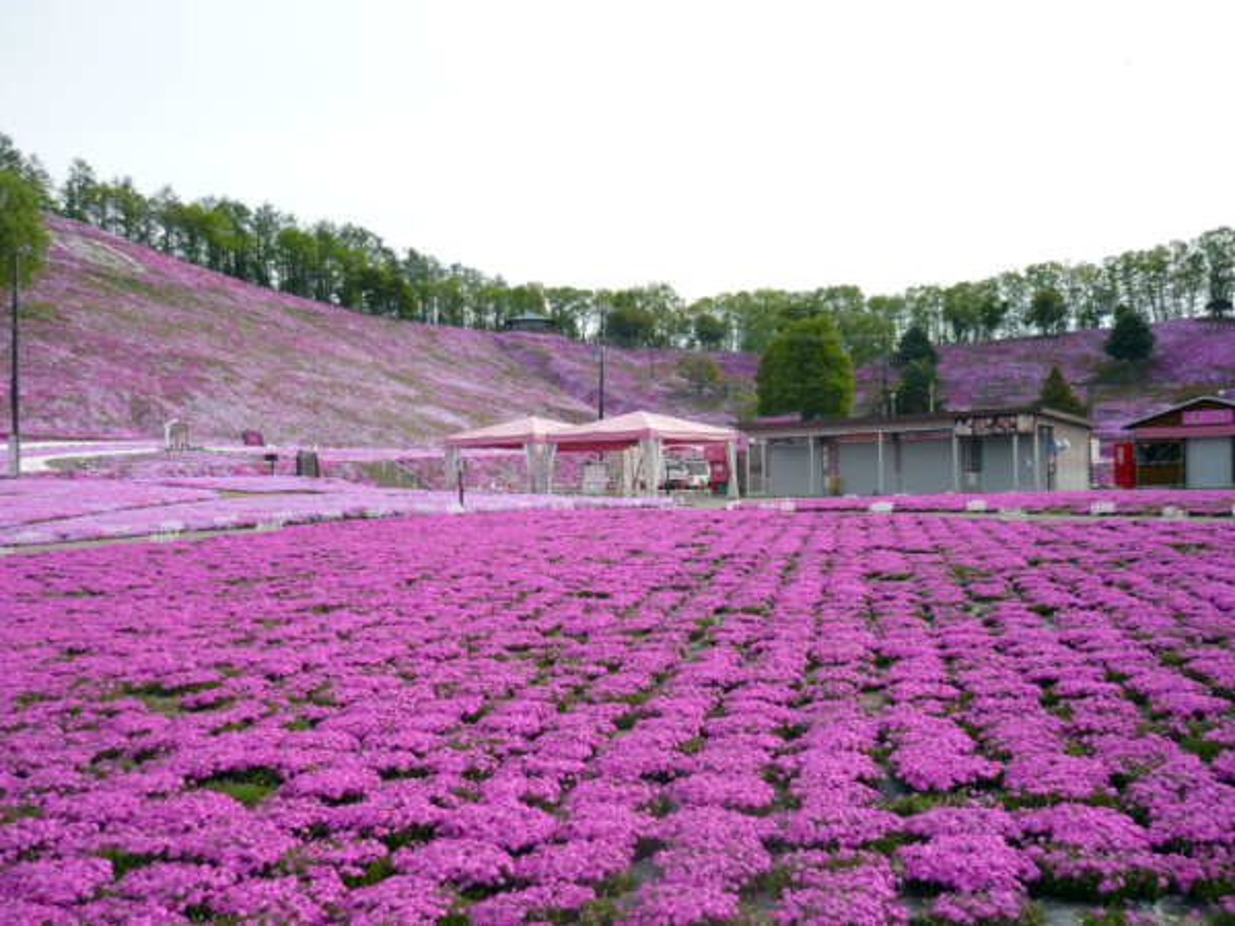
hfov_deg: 55.4
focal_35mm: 33
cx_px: 618
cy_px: 463
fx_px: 1177
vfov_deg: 42.9
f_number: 2.8
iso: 100
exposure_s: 1/800
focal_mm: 5.5
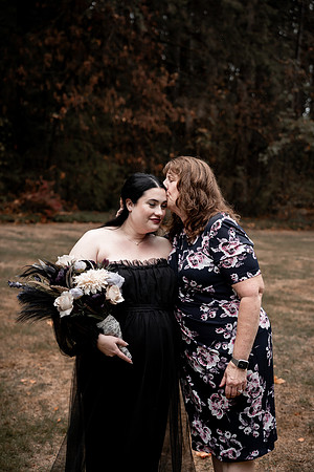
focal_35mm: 47
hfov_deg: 28.6
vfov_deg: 41.9
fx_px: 615
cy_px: 236
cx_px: 157
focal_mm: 47
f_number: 2.8
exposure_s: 1/1600
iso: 400
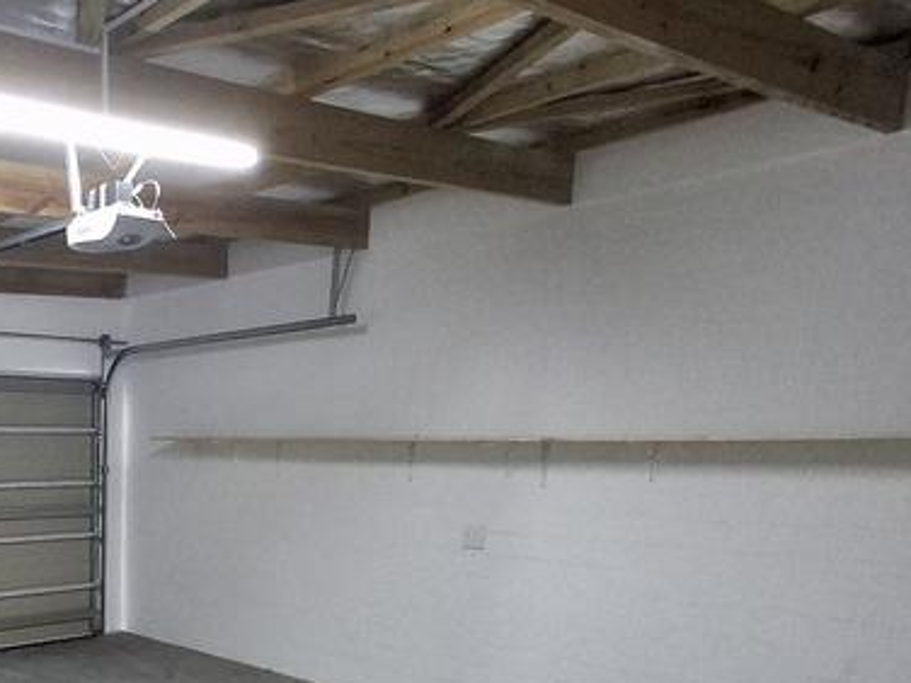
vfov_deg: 39.0
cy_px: 608
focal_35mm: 34
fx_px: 895
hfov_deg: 46.3
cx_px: 24
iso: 250
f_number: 2.2
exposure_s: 1/50
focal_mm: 1.64
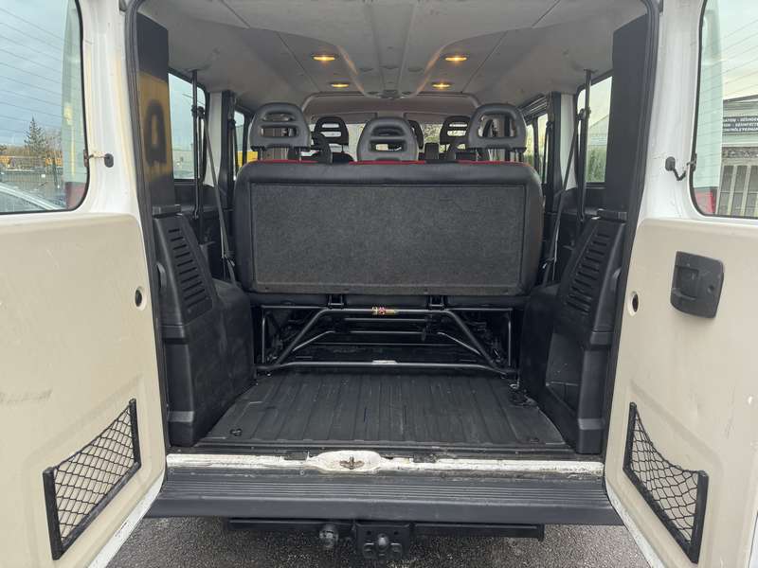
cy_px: 284
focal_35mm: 24
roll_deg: -0.4
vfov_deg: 56.8
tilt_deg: -12.2
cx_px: 379
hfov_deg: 71.6
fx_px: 526
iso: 200
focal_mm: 6.86
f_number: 1.78
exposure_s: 1/67
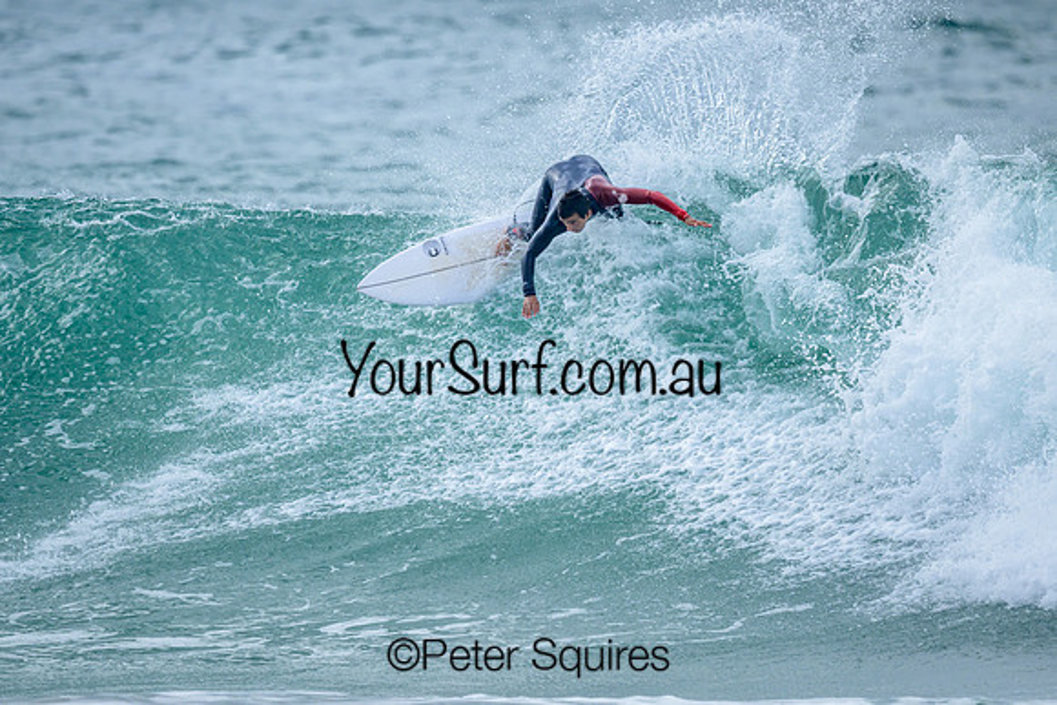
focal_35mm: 969
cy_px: 360
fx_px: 28451
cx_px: 527
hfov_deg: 2.1
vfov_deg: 1.4
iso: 320
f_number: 6.3
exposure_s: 1/2000
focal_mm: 800
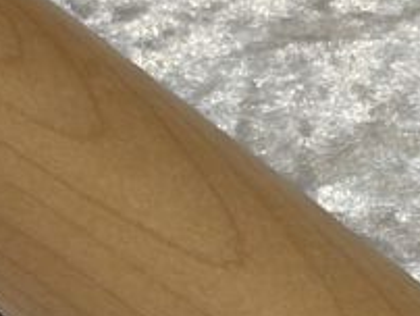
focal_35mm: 329
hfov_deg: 5.8
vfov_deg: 4.4
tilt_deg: -60.7
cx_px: 886
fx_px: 3997
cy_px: 690
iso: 64
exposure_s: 1/60
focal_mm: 5.96
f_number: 1.6
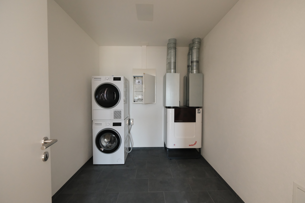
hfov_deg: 100.4
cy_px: 102
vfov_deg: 77.3
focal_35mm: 15
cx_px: 152
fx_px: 127
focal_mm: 10
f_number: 5
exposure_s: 1/60
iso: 3200
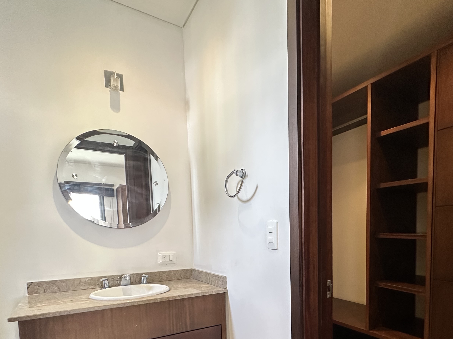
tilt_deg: -5.2
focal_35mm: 23
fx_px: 301
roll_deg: +0.5
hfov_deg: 72.6
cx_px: 286
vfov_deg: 55.7
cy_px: 259
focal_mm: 2.22
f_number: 2.2
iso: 250
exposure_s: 1/60
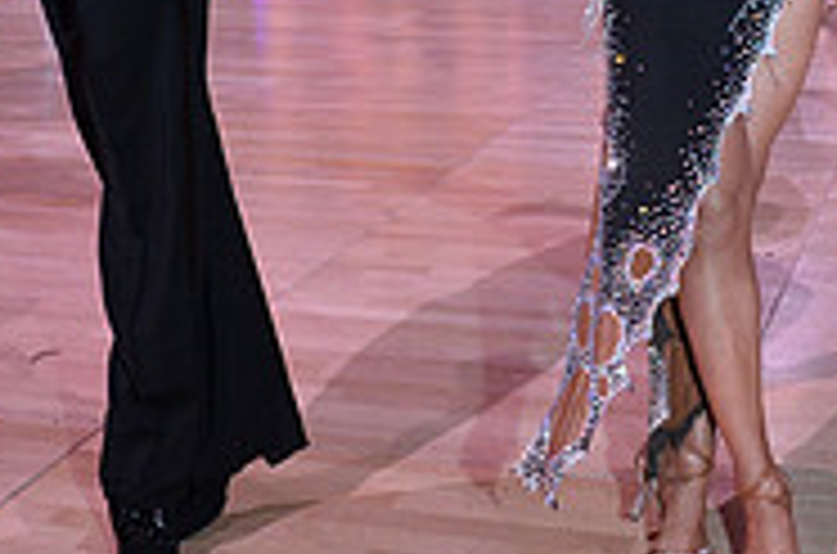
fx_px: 1739
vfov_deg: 16.8
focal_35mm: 75
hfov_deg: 27.1
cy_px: -209
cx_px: 446
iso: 1600
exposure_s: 1/250
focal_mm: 24
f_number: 5
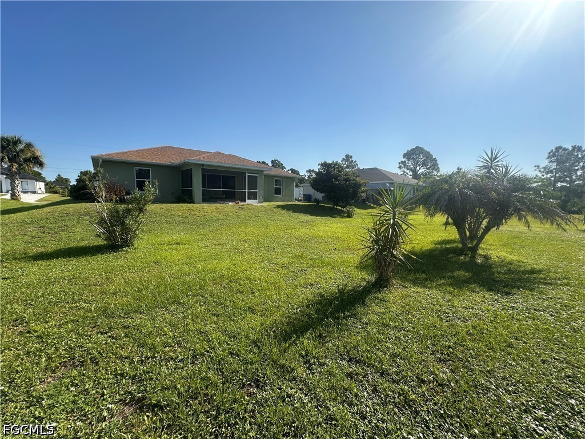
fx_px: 237
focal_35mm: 14
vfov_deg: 85.7
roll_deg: -1.3
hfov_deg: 102.1
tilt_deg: -5.1
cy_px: 220
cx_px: 292
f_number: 2.2
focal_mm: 2.22
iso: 50
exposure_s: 1/2020
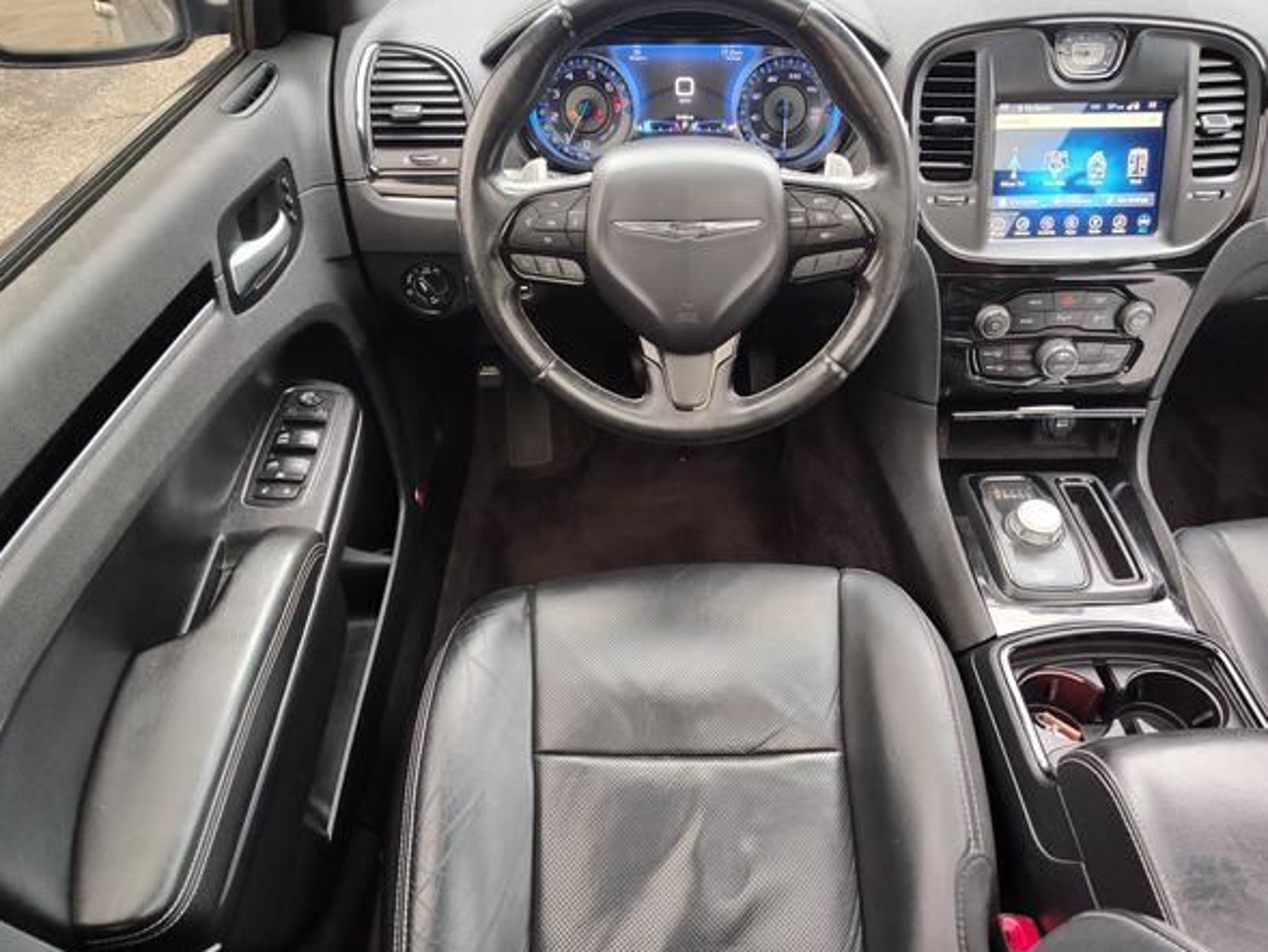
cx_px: 676
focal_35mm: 25
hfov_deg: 69.3
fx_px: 916
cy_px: 478
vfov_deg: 54.9
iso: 475
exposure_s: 1/120
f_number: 1.88
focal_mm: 5.56
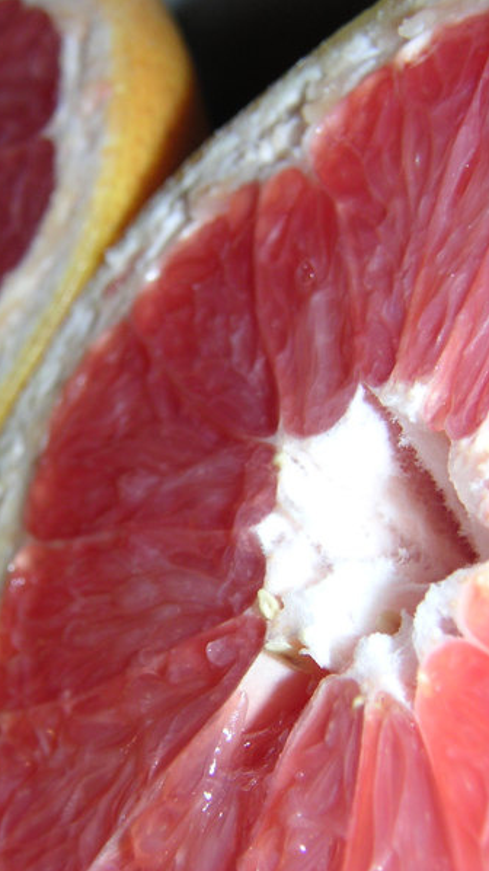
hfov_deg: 17.2
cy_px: 436
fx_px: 1615
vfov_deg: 30.2
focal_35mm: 70
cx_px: 154
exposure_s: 1/45
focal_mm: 7.5
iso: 50
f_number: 2.9
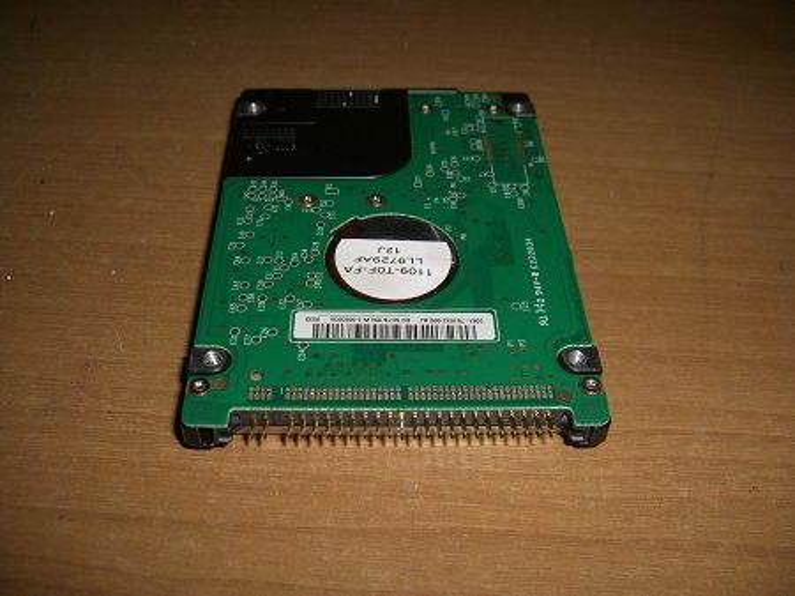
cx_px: 398
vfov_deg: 37.7
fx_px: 872
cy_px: 298
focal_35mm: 38
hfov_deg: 49.0
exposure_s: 1/60
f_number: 5.6
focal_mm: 7.9
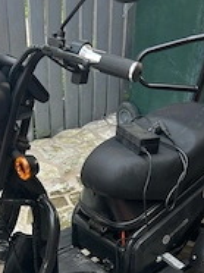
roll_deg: +0.0
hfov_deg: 26.0
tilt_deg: -38.5
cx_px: 87
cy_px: 247
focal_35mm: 56
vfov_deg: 32.6
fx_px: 441
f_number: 1.5
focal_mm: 5.7
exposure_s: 1/100
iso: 125
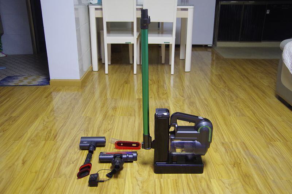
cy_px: 97
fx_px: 291
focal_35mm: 36
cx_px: 146
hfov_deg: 53.2
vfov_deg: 36.7
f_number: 4.5
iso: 1600
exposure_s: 1/25
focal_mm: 24
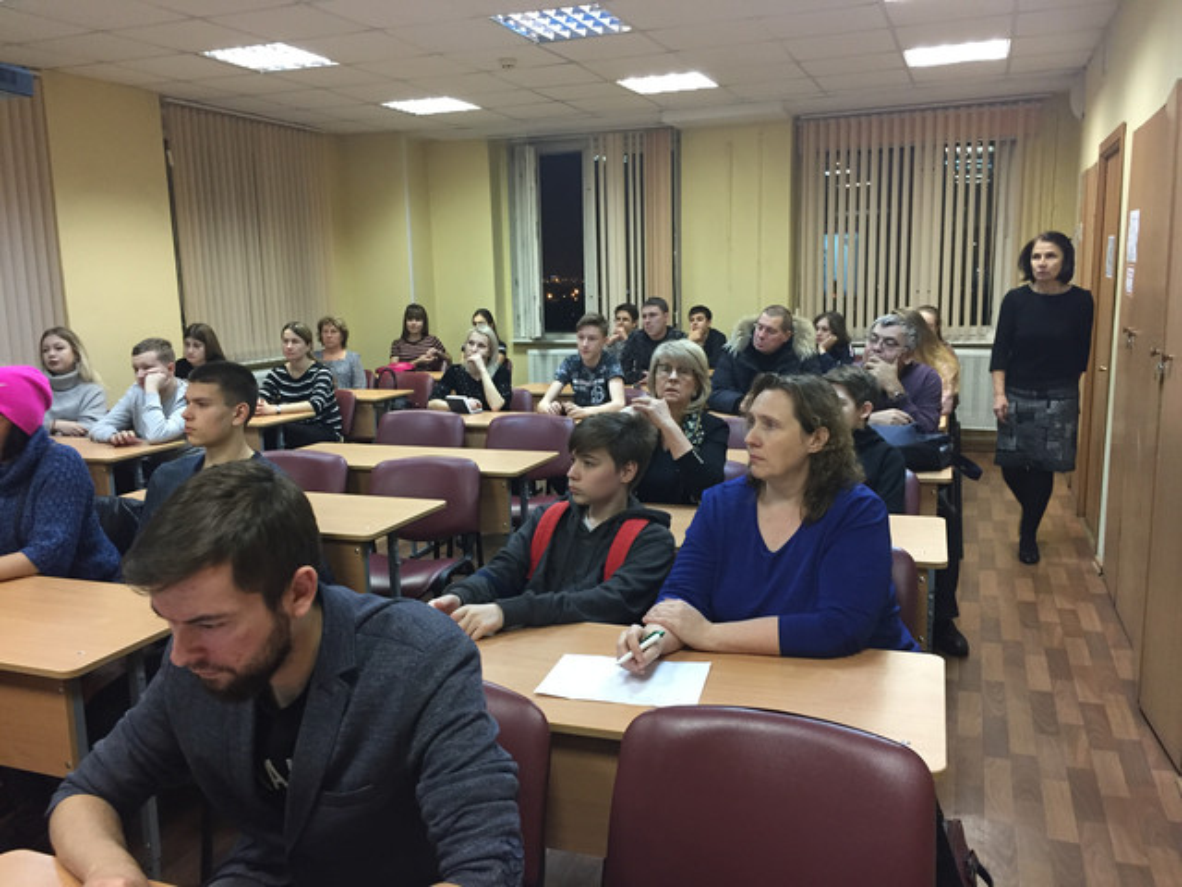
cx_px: 591
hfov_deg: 61.7
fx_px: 990
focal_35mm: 29
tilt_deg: -9.7
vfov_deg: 48.2
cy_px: 444
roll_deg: +1.5
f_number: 2.2
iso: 200
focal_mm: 4.15
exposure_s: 1/33
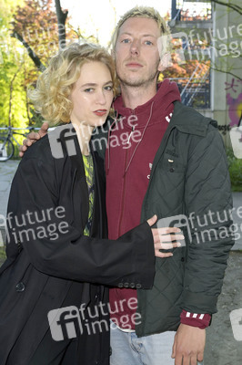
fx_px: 505
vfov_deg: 39.6
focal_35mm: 50
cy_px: 182
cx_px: 121
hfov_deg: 26.9
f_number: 6.3
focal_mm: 50
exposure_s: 1/100
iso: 640
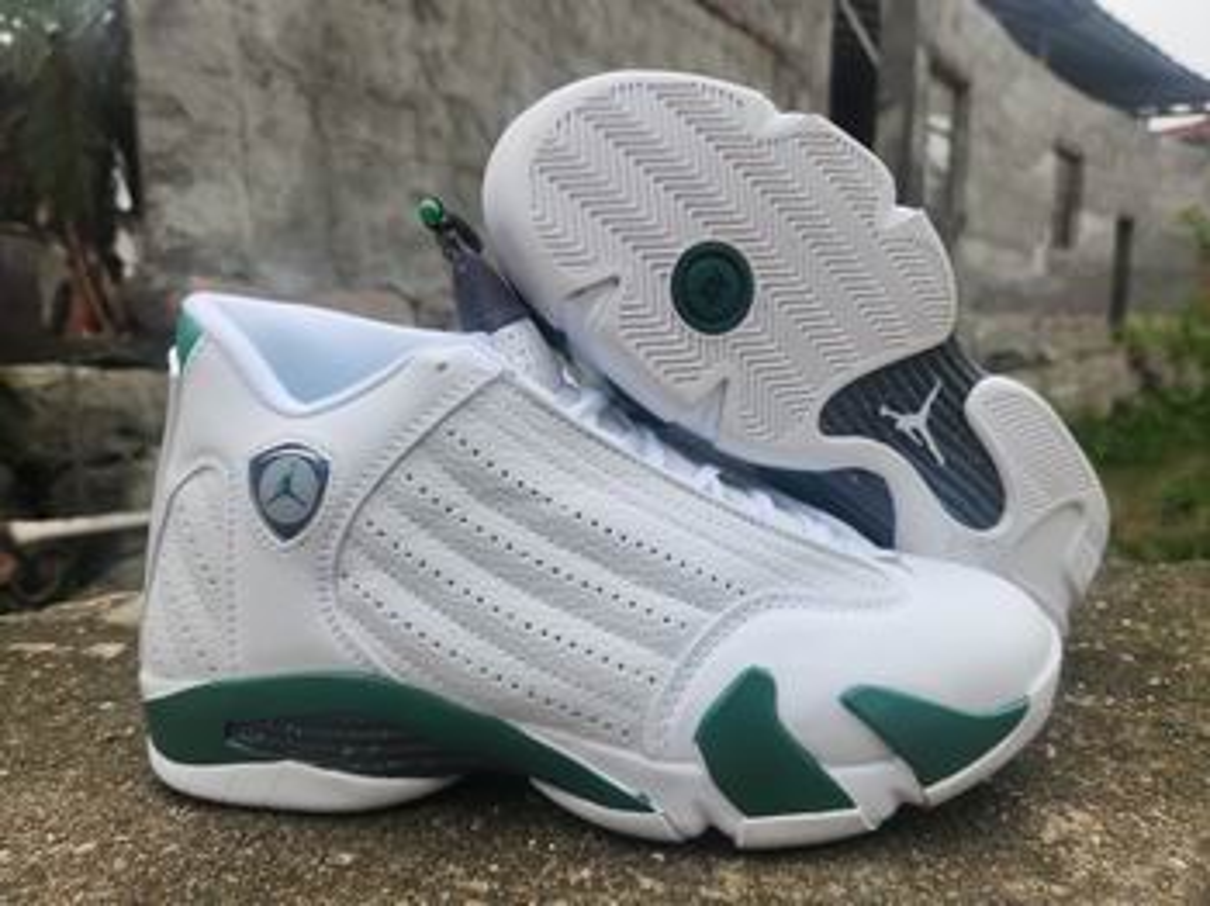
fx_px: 803
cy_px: 453
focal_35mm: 23
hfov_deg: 74.0
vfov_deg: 58.8
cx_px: 605
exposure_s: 1/465
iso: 20
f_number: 1.8
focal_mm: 5.4
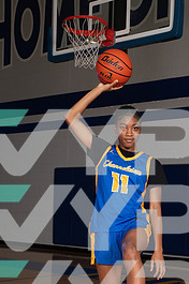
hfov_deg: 19.9
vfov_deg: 29.2
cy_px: 219
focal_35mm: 68
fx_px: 537
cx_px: 125
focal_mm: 40
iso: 500
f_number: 7.1
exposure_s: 1/320
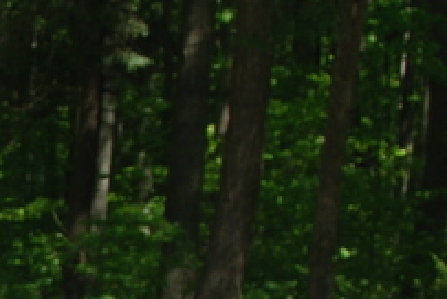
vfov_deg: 8.9
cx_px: -306
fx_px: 1878
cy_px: 434
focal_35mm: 151
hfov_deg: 12.6
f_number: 5.6
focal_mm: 20
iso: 100
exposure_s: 1/200
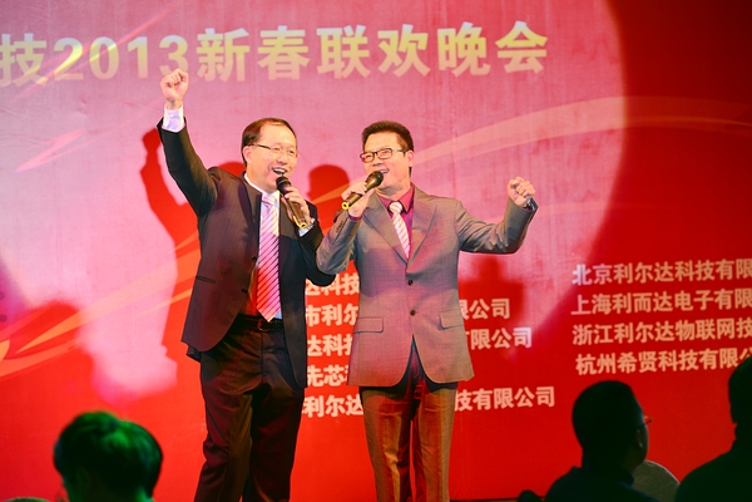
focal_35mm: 140
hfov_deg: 14.7
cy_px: 251
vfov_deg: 9.8
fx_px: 2924
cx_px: 376
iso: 640
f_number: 4
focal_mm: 140
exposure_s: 1/80
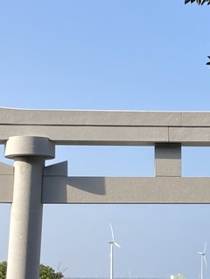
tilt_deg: +5.5
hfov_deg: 14.0
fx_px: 849
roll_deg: -1.8
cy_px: 208
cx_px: 172
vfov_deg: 18.6
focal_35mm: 105
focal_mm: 3.99
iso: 20
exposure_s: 1/1200
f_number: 1.8
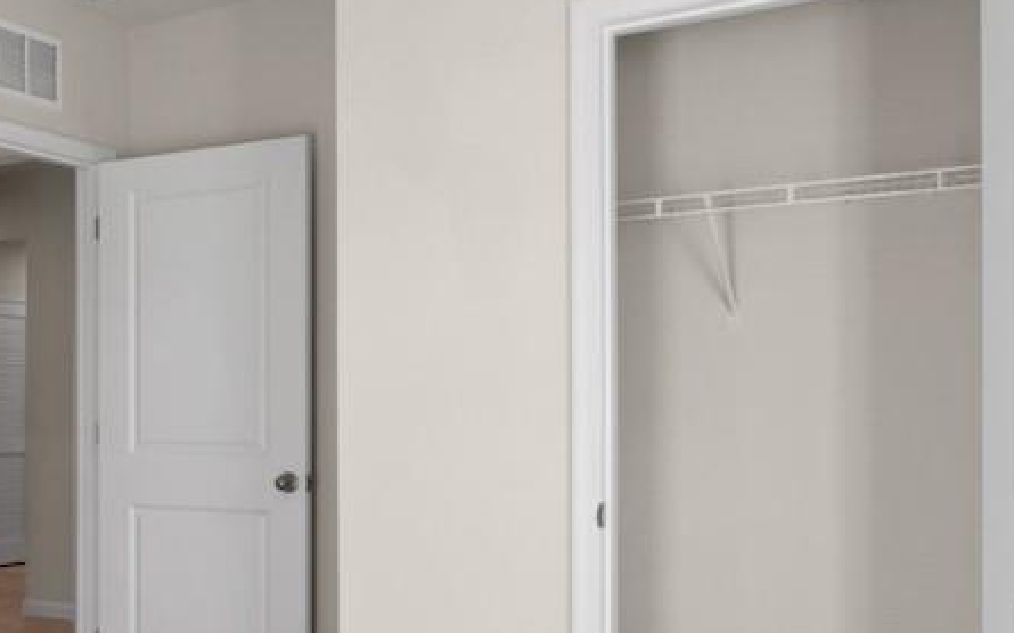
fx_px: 1216
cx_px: 153
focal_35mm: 44
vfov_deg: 29.0
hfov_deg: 42.5
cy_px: 414
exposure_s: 1/8
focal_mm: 10
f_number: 9
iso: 125
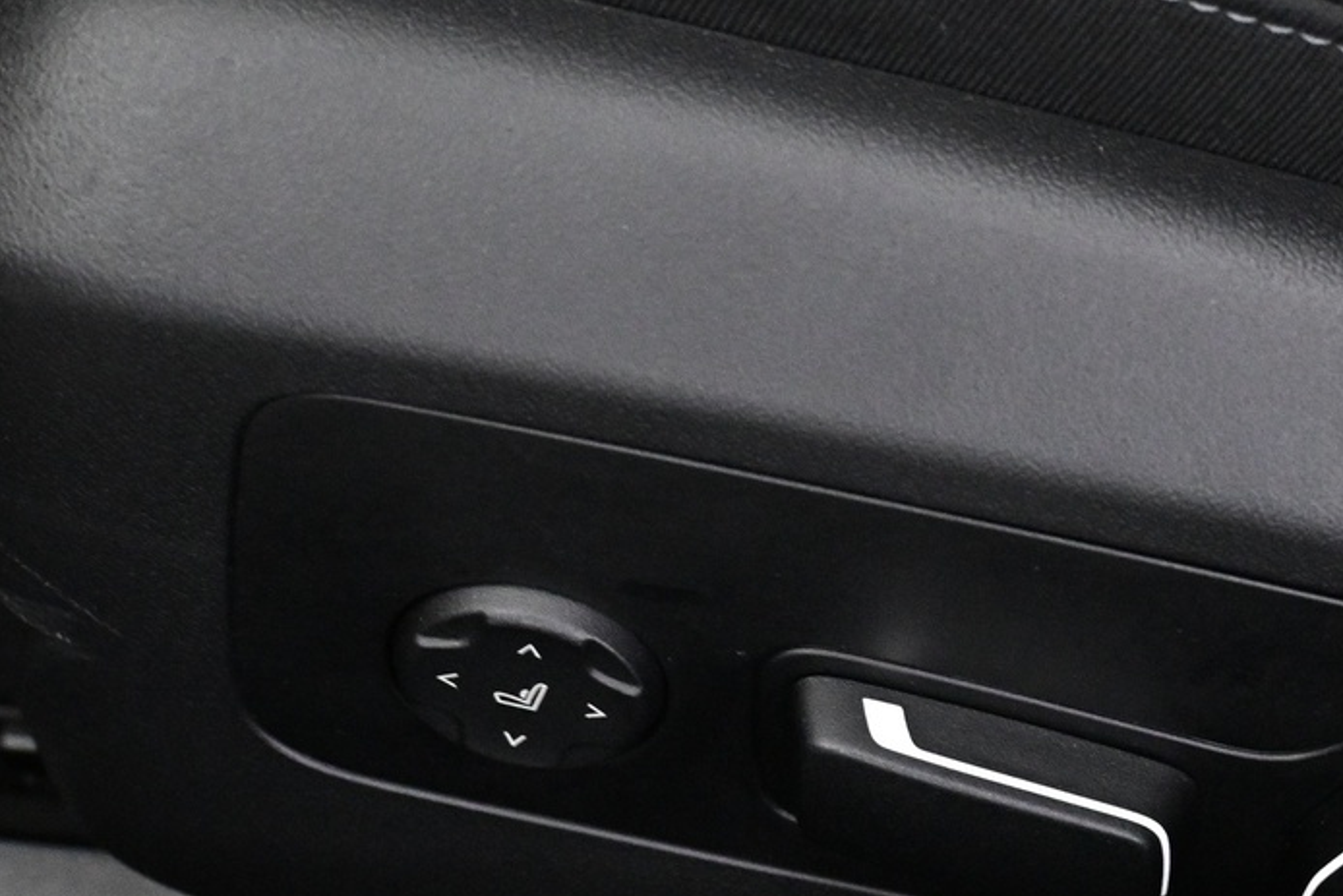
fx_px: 2873
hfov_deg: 26.2
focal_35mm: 77
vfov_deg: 17.7
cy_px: 608
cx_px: 902
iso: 4000
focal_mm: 22
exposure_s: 1/30
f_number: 4
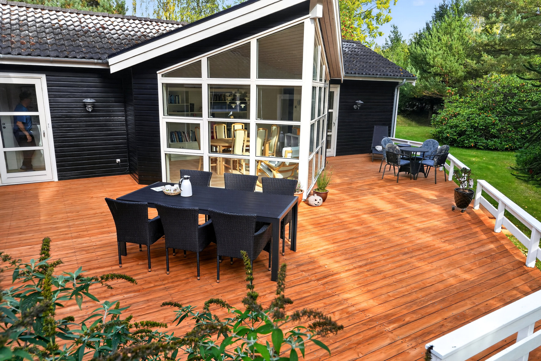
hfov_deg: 71.5
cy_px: 180
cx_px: 270
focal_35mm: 25
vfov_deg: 51.3
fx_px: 376
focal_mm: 25
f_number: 8
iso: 400
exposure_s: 1/160
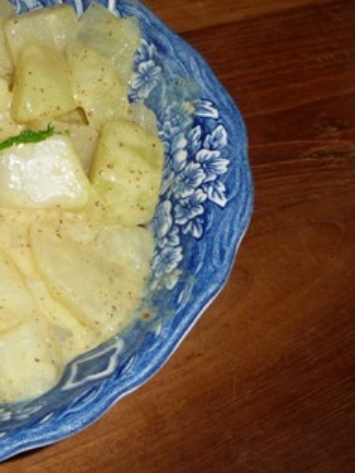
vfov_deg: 26.6
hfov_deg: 18.6
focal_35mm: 73
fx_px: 998
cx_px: -117
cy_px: 178
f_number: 3.7
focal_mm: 6
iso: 100
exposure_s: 1/30
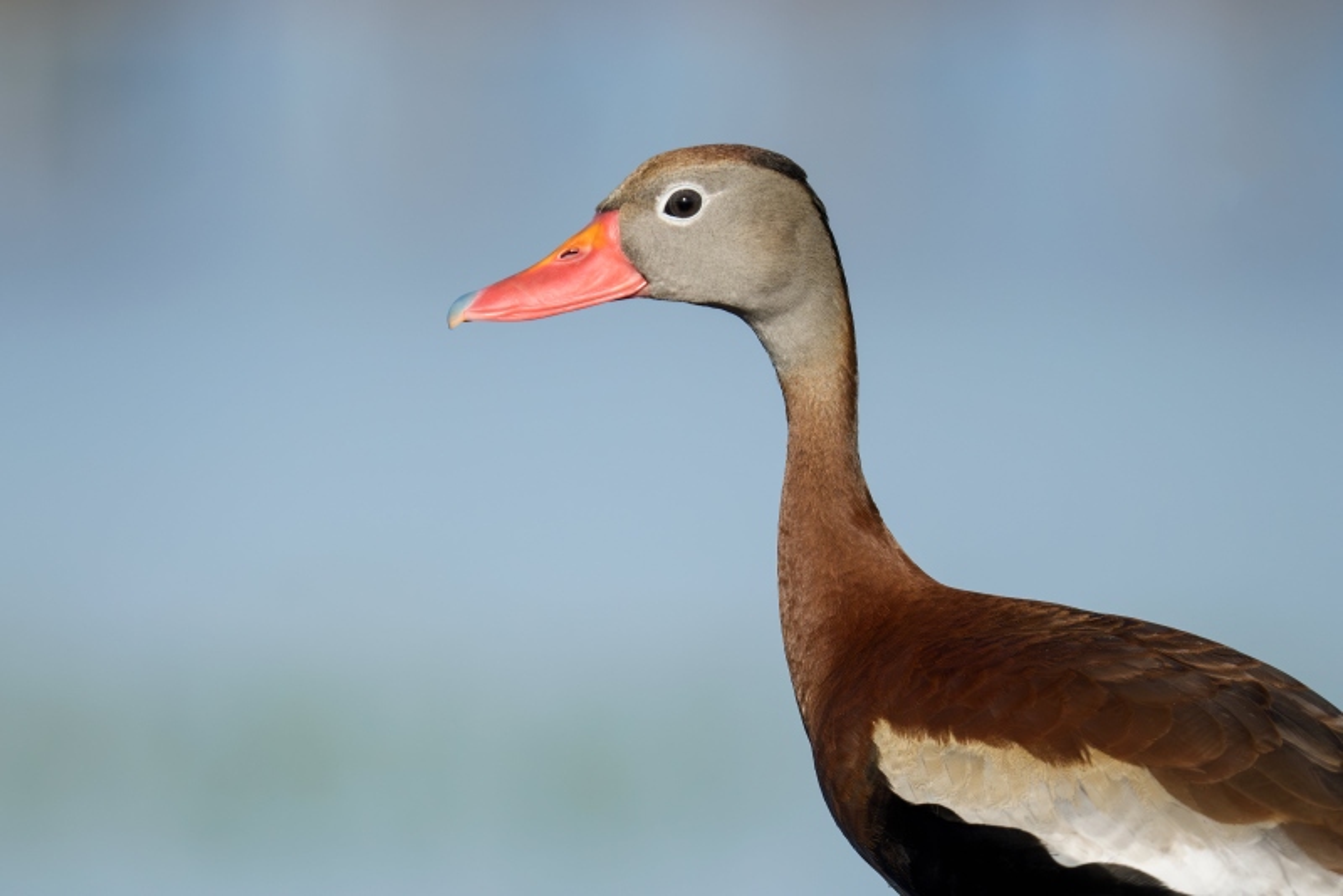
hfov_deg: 2.5
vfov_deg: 1.6
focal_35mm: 840
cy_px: 448
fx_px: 31346
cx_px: 672
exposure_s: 1/4000
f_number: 6.3
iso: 1250
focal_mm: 560
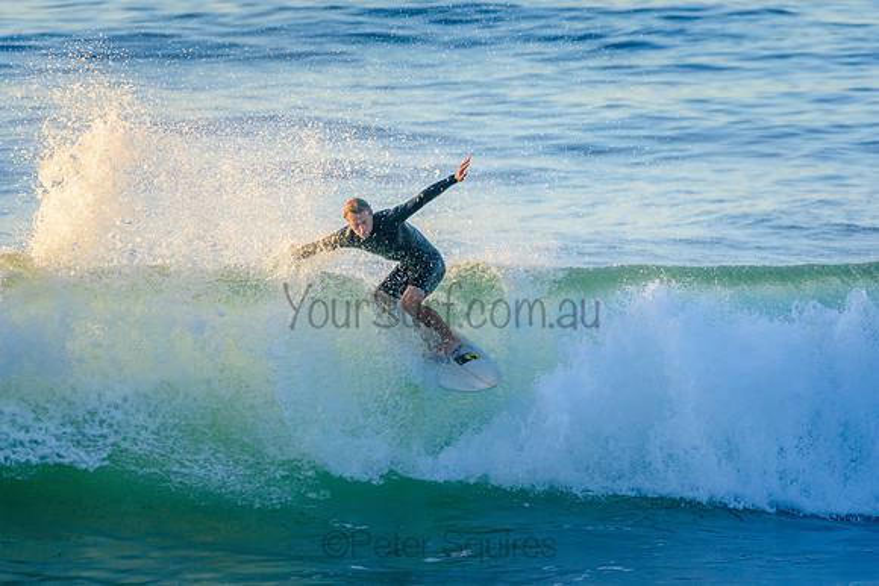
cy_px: 293
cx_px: 440
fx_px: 18321
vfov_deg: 1.8
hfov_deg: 2.7
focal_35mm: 750
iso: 500
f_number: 5.6
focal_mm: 500
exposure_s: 1/1250
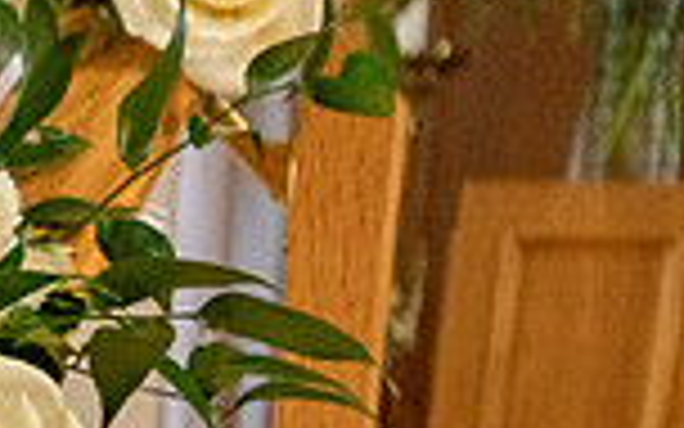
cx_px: -535
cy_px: 987
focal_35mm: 122
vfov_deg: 9.6
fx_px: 2274
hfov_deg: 15.0
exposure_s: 1/125
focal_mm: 18
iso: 500
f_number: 3.2
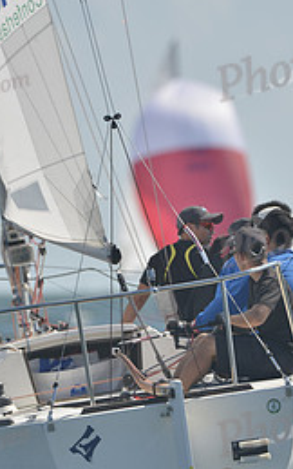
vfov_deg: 2.3
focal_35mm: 913
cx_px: 125
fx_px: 11658
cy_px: 341
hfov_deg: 1.4
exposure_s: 1/1600
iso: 200
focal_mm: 400
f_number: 5.6
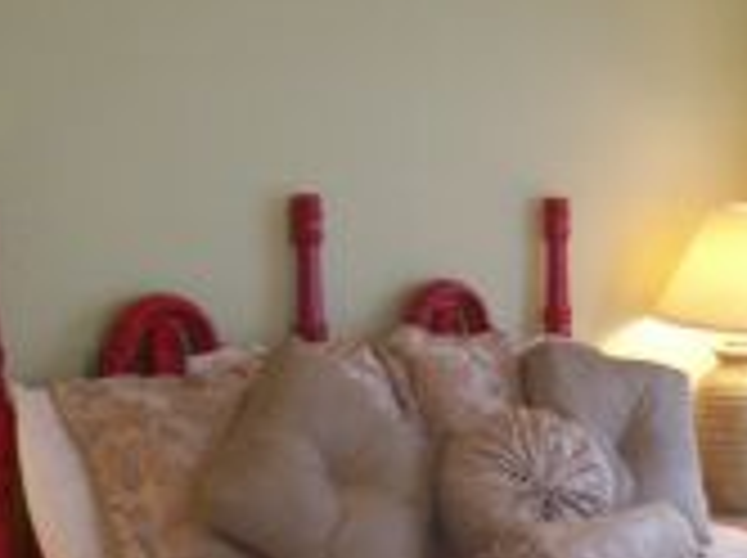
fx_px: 1767
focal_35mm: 82
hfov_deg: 23.5
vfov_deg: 17.6
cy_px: 549
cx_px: 608
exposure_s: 1/32
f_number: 2.7
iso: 132
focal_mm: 5.6
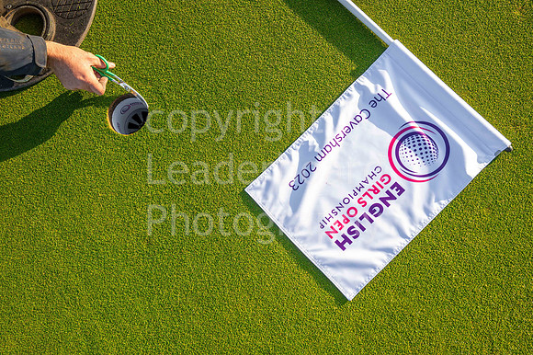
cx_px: 266
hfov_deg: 60.3
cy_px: 178
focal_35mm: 31
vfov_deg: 42.3
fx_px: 459
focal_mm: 31
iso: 125
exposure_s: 1/160
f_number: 5.6
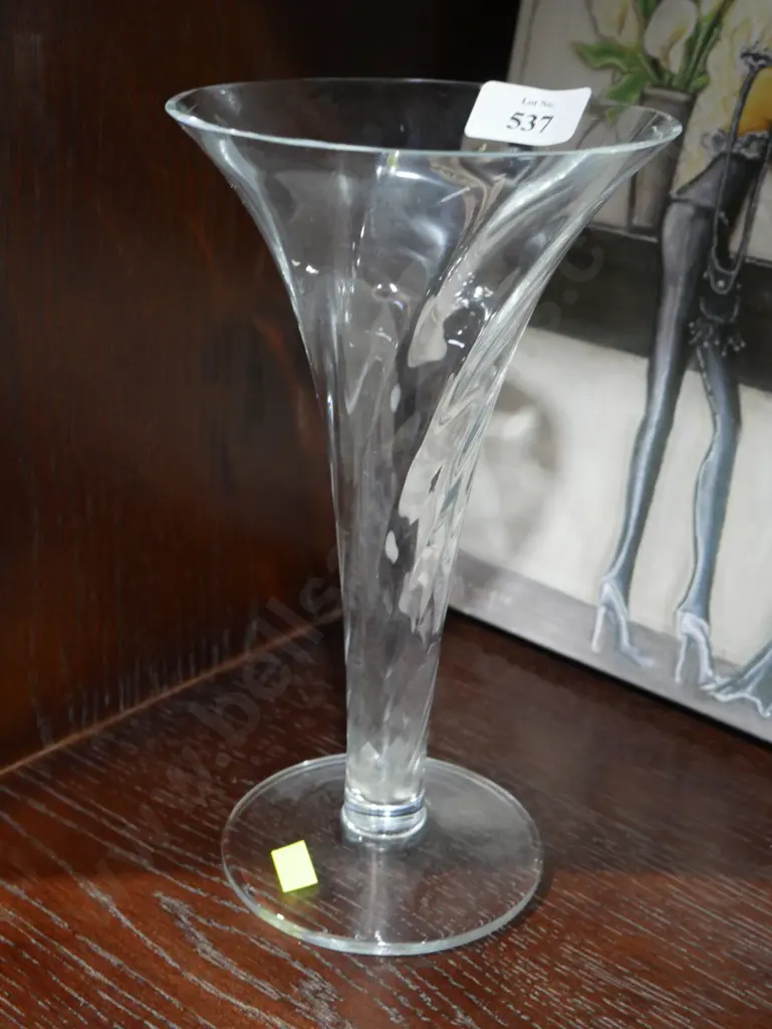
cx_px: 386
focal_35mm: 50
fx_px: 1486
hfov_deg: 29.1
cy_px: 514
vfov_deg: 38.2
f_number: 5.3
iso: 2000
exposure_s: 1/60
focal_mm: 25
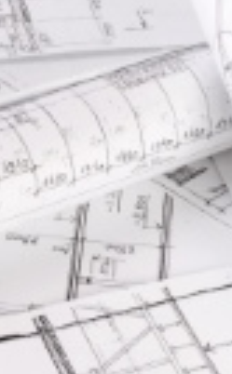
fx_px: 1792
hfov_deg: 7.4
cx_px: 103
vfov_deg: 11.8
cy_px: 361
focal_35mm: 176
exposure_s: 1/250
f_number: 16
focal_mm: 34
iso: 100
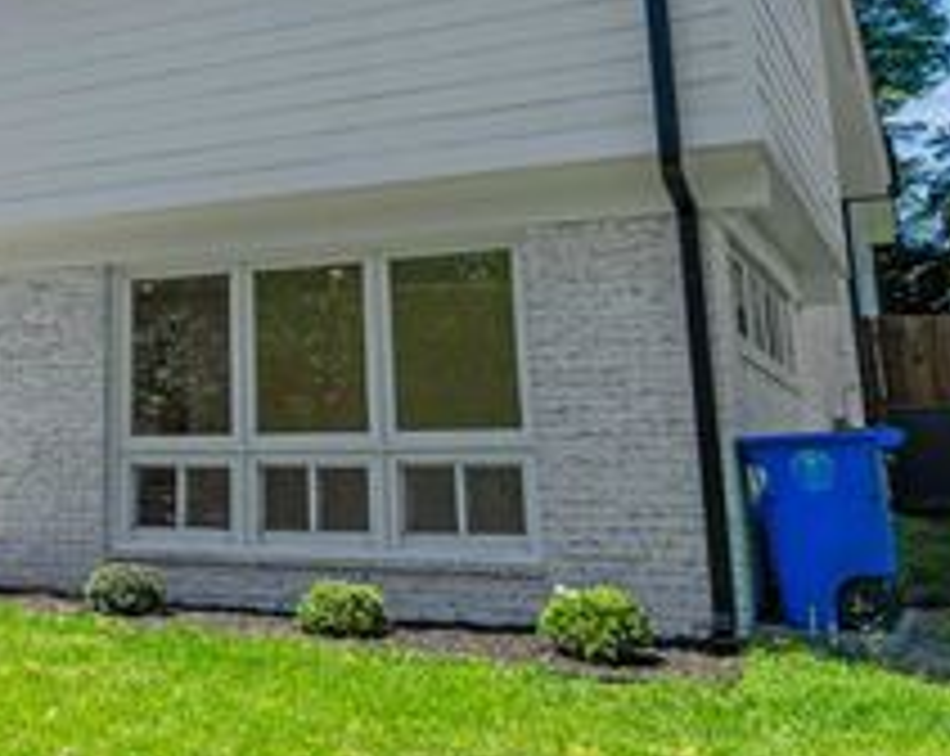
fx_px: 1375
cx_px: 68
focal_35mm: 49
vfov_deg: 29.9
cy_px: 128
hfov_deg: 35.5
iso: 400
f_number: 8
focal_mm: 22
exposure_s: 1/800
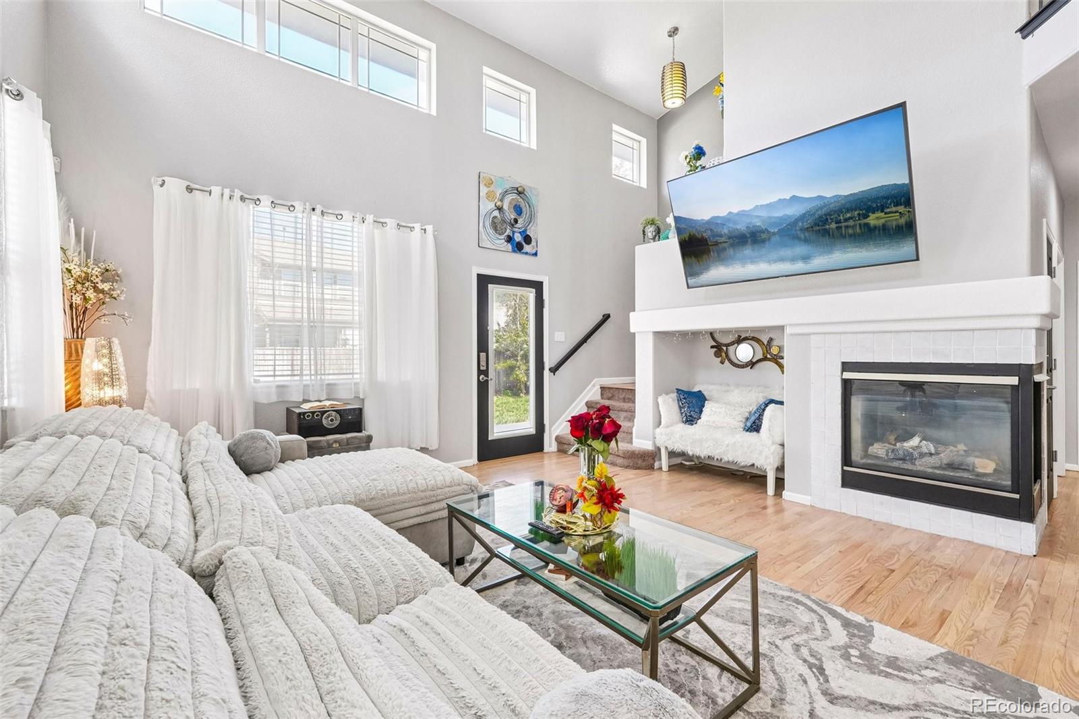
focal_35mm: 15
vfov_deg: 77.3
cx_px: 540
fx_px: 449
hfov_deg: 100.4
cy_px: 360
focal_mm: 10
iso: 800
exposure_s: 1/10
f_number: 8
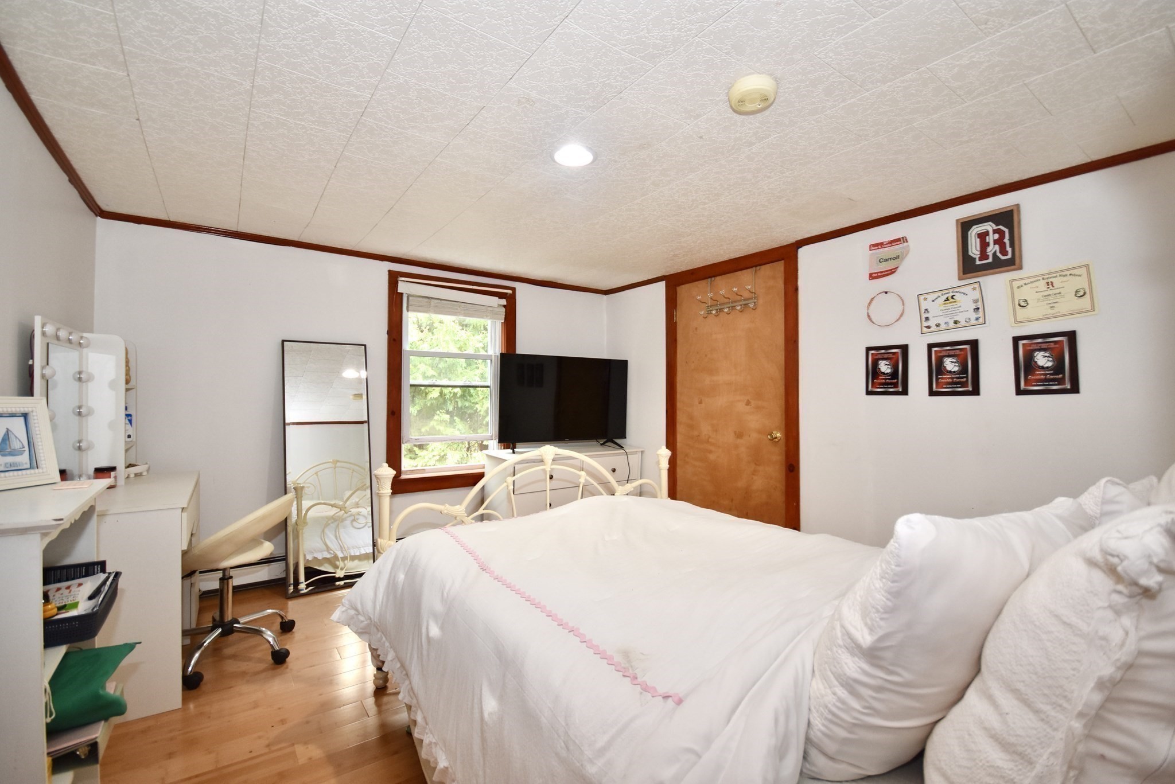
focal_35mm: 15
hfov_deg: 100.4
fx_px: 490
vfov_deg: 77.4
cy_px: 392
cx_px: 588
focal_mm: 10
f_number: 4
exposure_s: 1/60
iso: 560
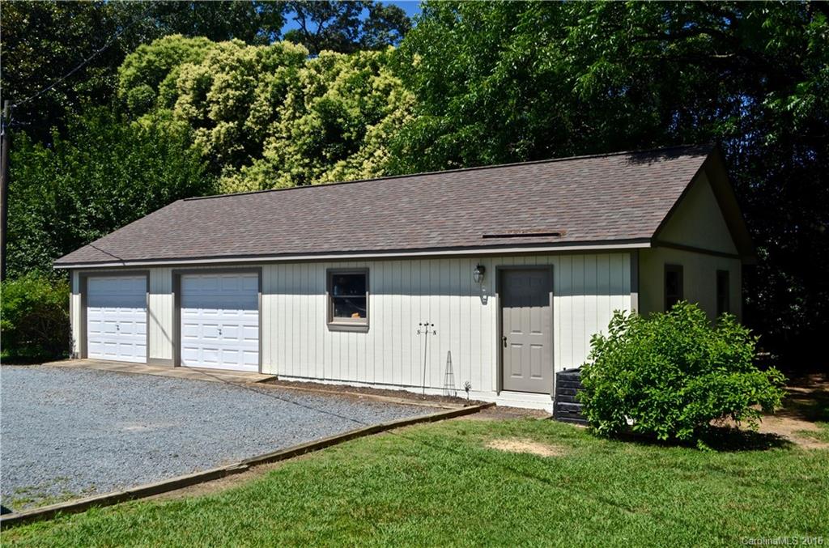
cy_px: 274
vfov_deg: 39.8
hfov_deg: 57.3
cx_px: 414
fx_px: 758
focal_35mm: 33
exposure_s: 1/320
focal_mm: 22
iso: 100
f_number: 9
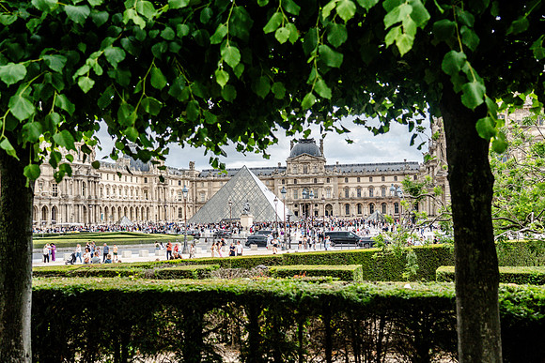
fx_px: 651
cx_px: 272
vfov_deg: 31.2
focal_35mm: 43
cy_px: 182
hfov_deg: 45.4
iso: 640
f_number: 4
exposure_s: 1/2000
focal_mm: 43
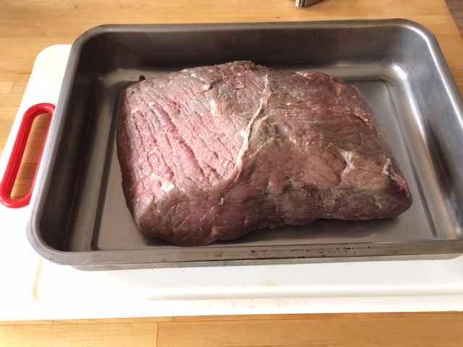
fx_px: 388
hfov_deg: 61.7
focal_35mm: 29
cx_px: 232
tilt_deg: -59.0
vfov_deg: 48.2
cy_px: 174
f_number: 2.2
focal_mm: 4.15
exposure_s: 1/15
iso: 250
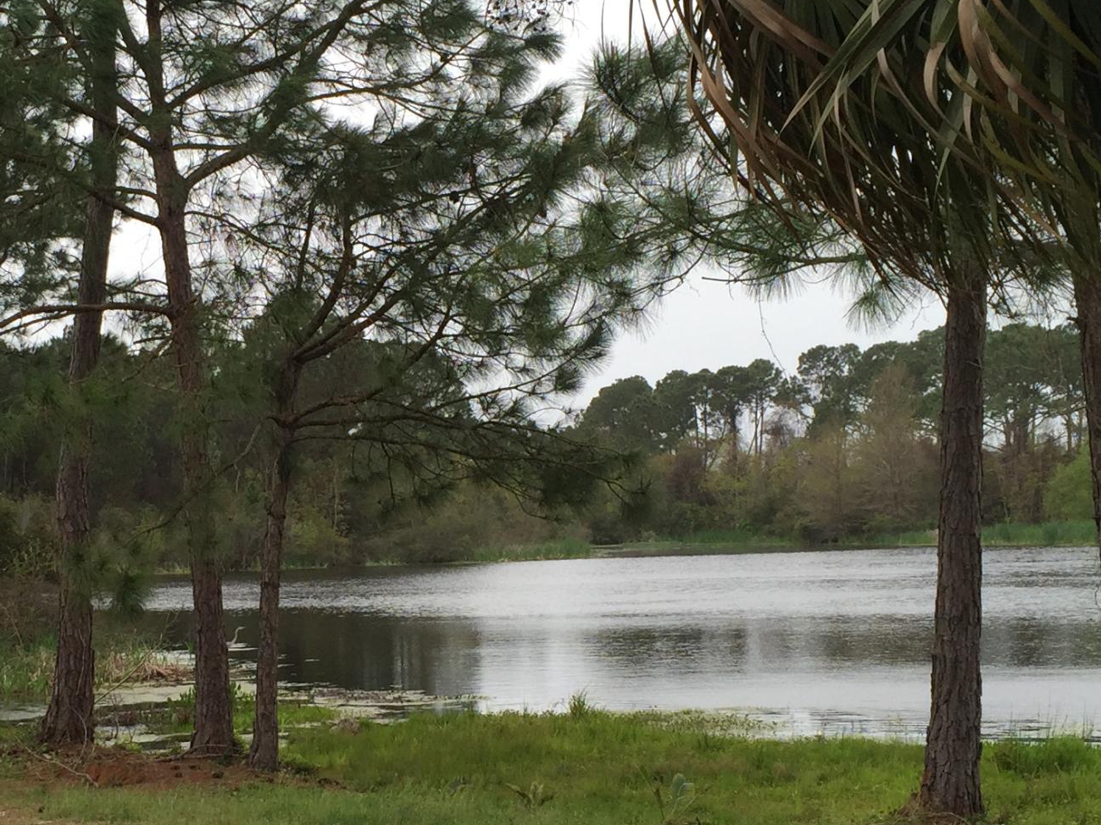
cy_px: 551
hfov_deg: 28.6
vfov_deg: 21.8
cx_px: 296
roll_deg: +1.1
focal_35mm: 67
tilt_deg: -1.0
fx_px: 2131
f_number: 2.2
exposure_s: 1/488
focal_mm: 4.15
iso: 32
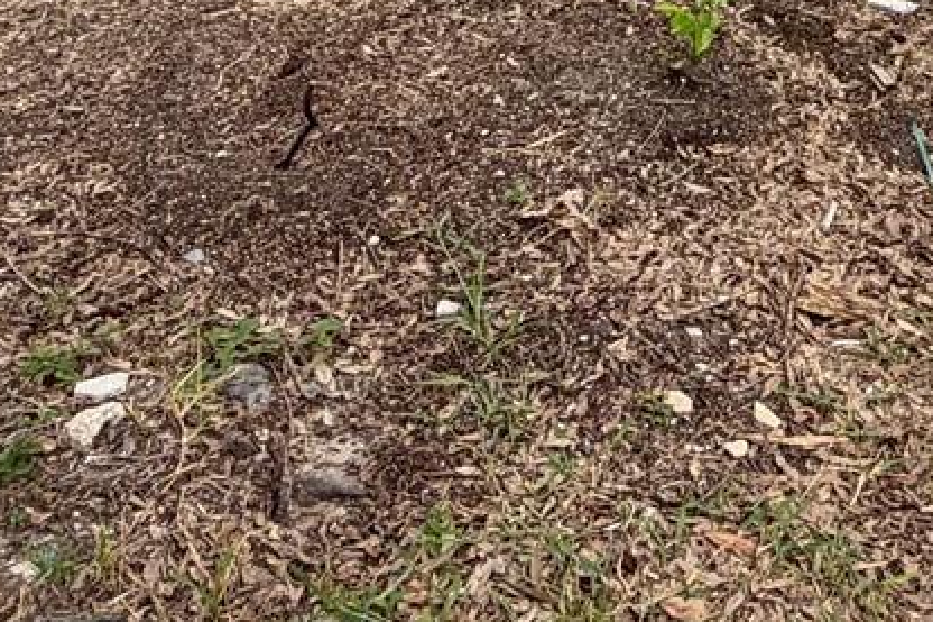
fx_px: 1451
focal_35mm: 56
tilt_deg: -0.8
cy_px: -463
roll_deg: -0.4
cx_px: 846
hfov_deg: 33.7
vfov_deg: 19.1
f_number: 2.2
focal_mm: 2.22
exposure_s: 1/233
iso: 40
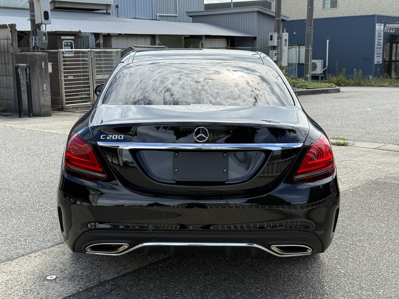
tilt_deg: -9.9
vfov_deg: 30.3
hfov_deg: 39.7
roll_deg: +1.0
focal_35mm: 48
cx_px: 200
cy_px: 150
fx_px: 553
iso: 64
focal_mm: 6.76
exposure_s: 1/2415
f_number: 1.78
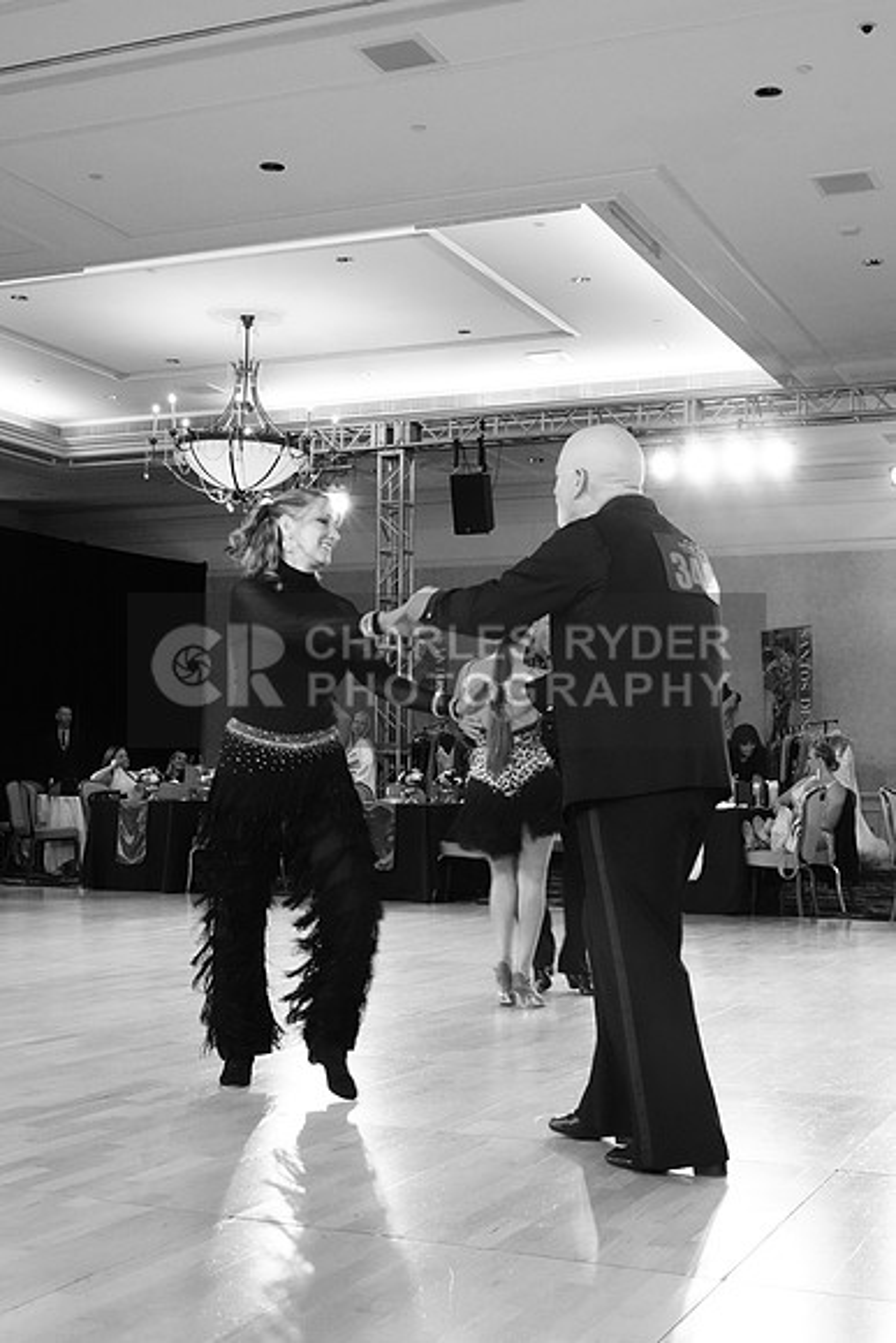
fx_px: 1679
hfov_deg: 29.9
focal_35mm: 45
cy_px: 672
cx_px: 448
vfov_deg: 43.6
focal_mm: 30
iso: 5000
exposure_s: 1/60
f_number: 11
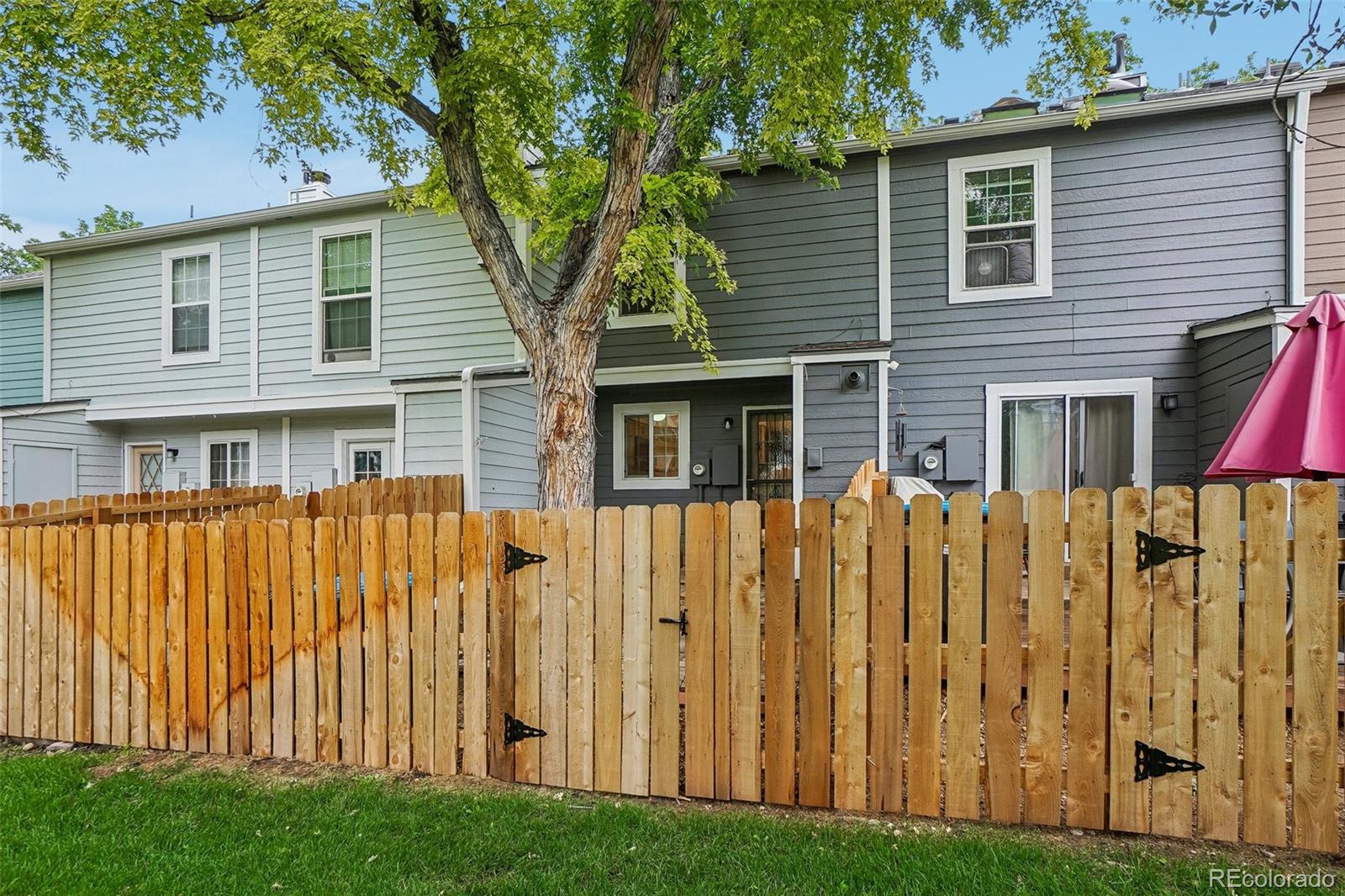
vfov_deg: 67.4
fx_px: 672
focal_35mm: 18
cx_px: 672
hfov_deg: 90.0
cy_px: 448
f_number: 8
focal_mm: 12
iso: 160
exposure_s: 1/30
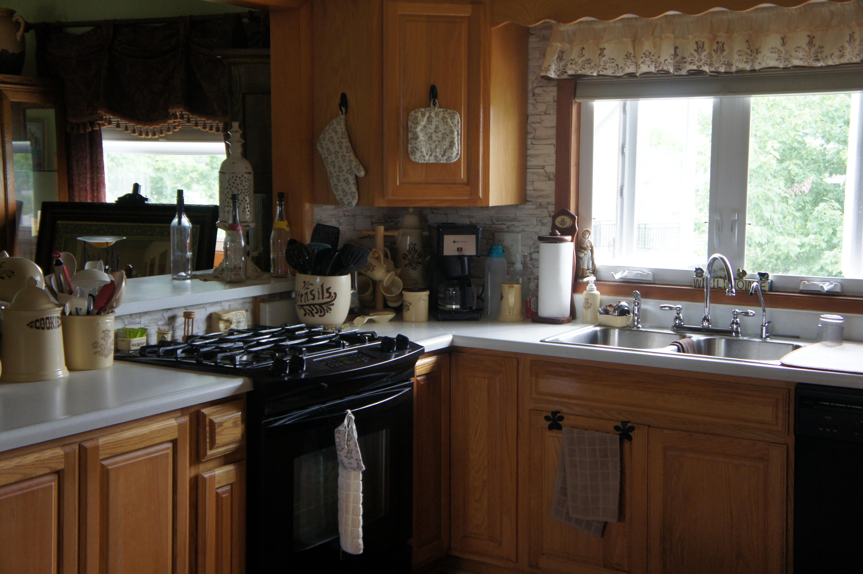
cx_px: 432
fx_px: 1186
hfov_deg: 40.0
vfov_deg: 27.2
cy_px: 287
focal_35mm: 50
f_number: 4.5
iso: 500
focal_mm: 33
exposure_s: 1/60
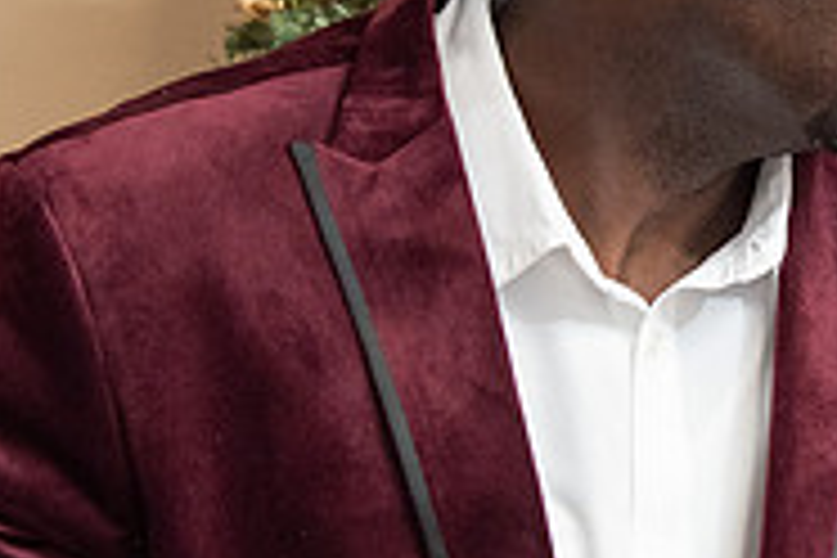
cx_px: 902
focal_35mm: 116
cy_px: 105
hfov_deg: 17.1
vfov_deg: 11.8
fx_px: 2697
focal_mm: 35
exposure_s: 1/200
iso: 1600
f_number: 4
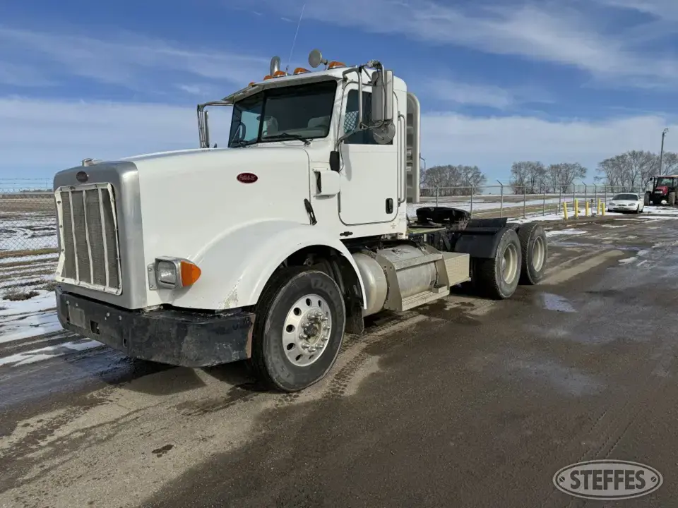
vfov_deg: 56.8
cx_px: 339
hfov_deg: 71.6
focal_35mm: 24
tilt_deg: -6.7
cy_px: 254
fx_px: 470
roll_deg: +2.2
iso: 80
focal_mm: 6.86
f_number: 1.78
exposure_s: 1/9009
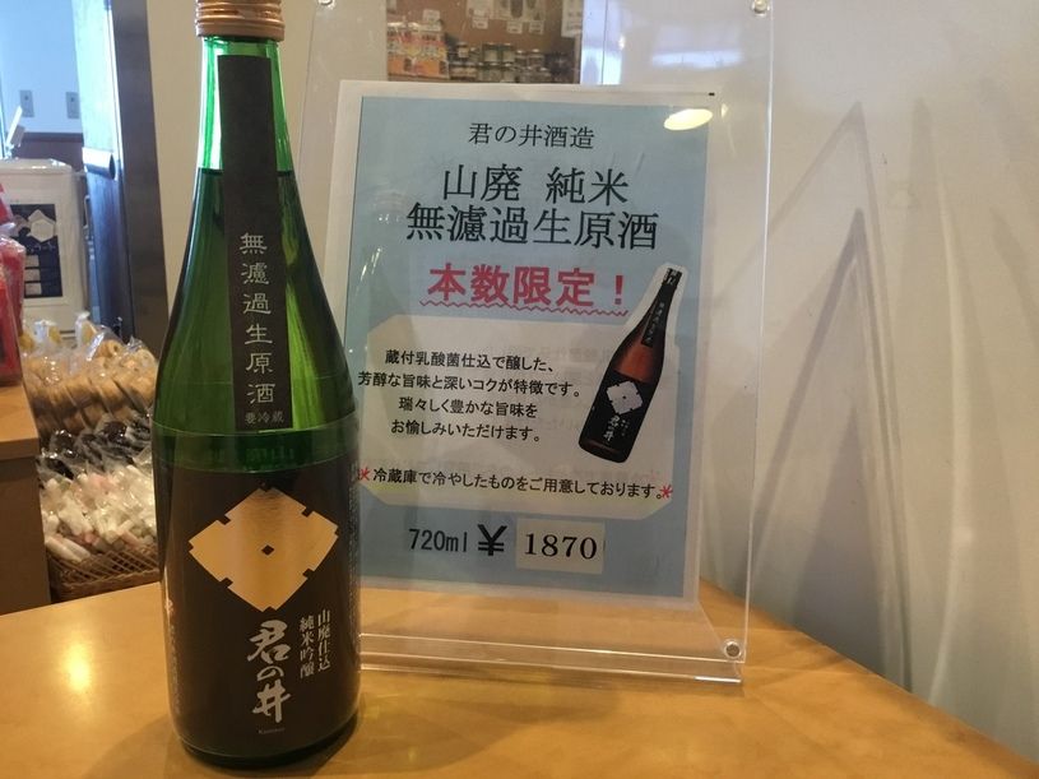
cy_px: 390
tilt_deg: -14.5
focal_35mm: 31
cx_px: 520
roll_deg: -1.6
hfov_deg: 58.4
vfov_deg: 45.4
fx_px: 930
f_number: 2.4
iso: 125
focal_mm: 3.3
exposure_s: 1/30
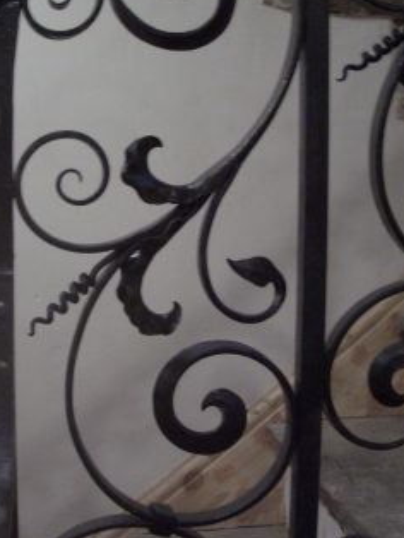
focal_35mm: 57
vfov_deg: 33.7
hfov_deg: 25.5
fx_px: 886
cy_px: 250
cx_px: 128
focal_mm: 5.8
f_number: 2.6
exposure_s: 1/8
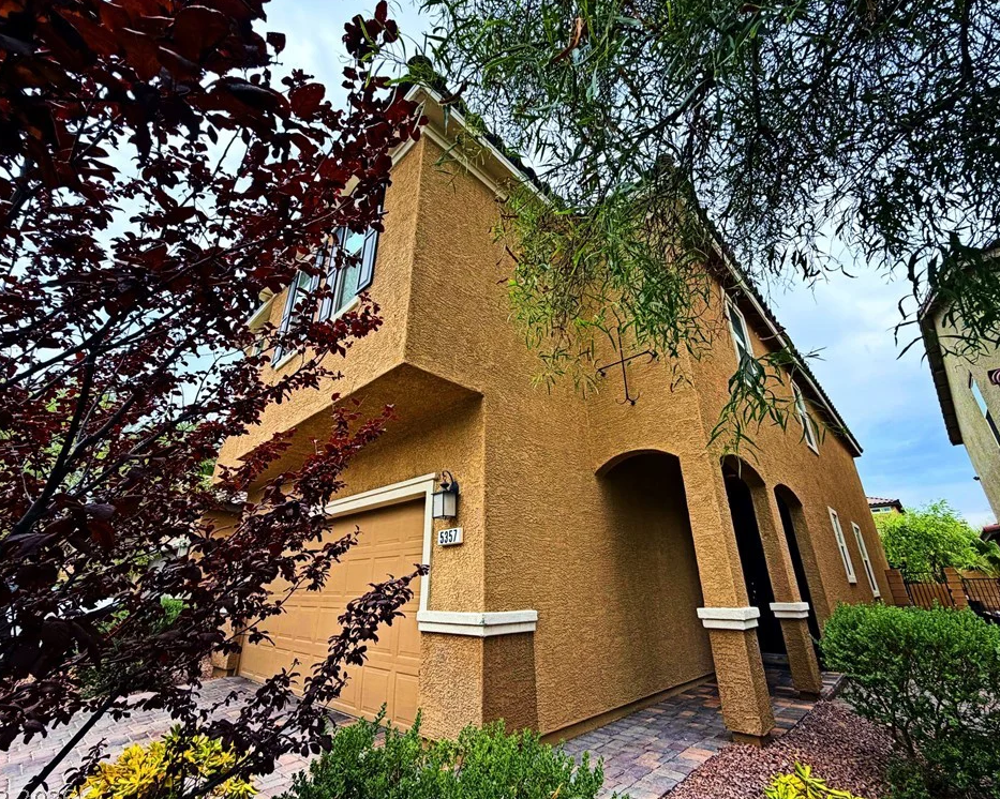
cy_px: 405
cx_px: 508
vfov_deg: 84.0
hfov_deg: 96.8
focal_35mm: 15
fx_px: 444
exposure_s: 1/751
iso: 40
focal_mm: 2.22
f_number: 2.2
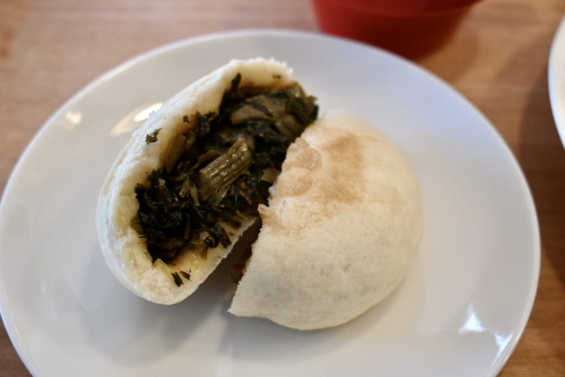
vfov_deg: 33.6
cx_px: 282
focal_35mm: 40
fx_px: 624
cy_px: 188
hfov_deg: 48.7
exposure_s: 1/125
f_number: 4.5
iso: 800
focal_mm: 26.5
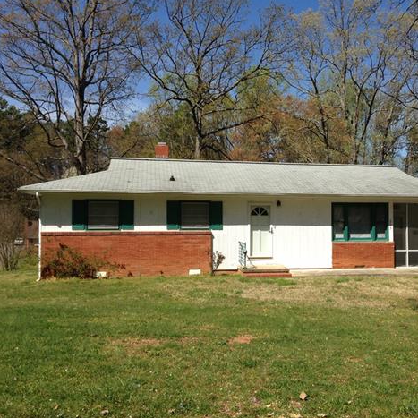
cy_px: 208
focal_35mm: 40
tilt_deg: +1.1
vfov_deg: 41.9
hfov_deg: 41.5
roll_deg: -1.1
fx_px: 546
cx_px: 269
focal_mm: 4.12
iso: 50
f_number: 2.4
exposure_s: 1/1938
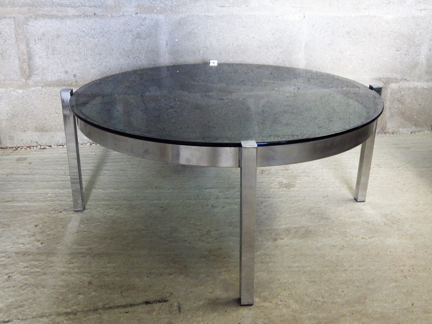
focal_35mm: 34
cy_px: 162
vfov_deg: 41.8
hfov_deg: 54.0
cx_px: 216
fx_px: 424
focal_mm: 6.2
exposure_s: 1/50
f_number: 3.4
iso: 500
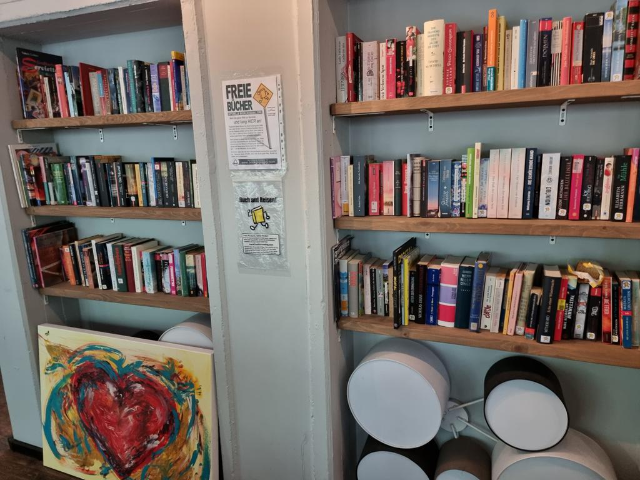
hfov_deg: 71.6
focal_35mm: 24
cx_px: 320
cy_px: 240
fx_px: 444
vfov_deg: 56.8
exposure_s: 1/50
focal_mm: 6.7
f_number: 1.8
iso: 320
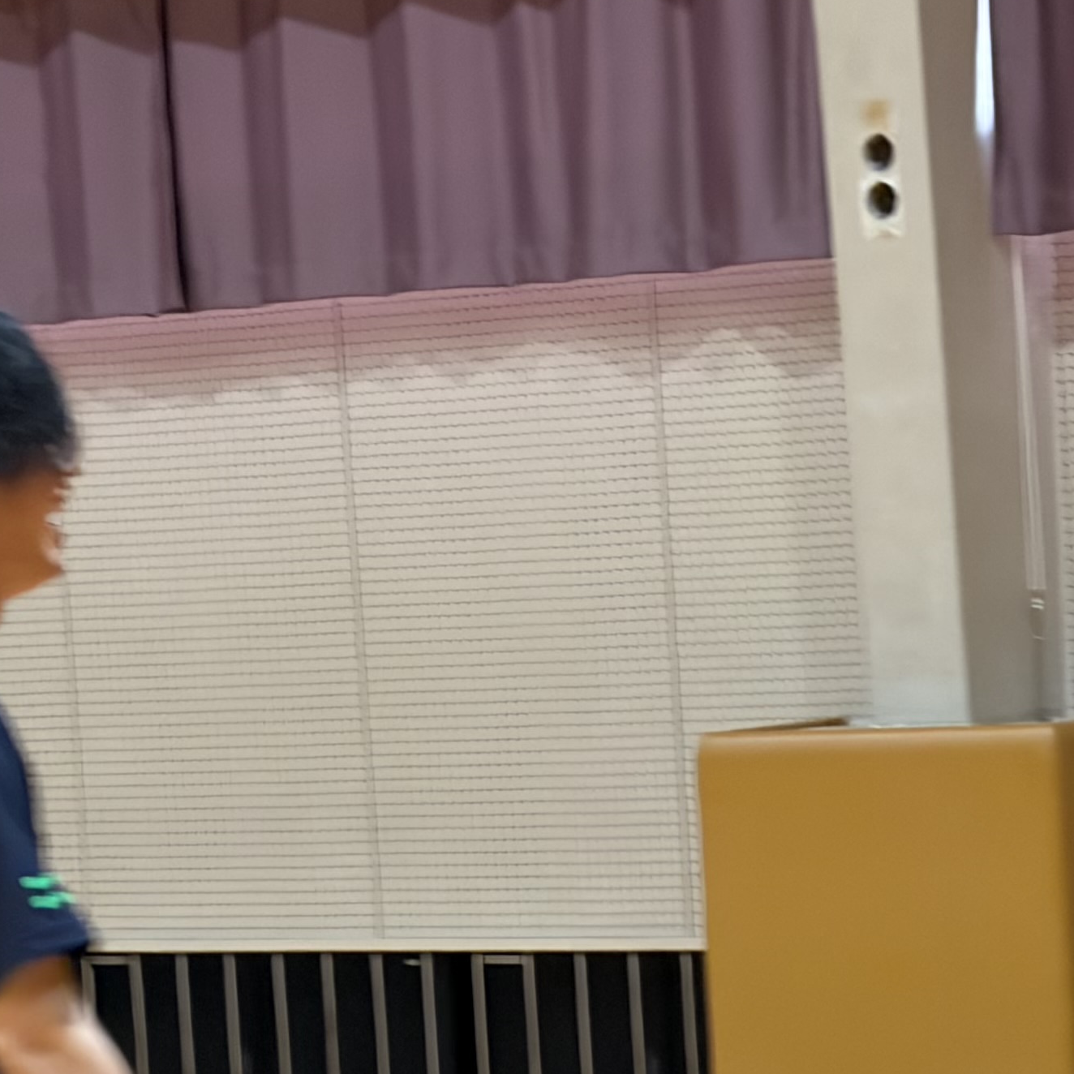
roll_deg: +6.0
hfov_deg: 12.4
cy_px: 943
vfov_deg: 12.4
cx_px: 964
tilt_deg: -4.9
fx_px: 4914
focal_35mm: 140
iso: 125
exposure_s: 1/40
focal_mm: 5.96
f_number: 1.6
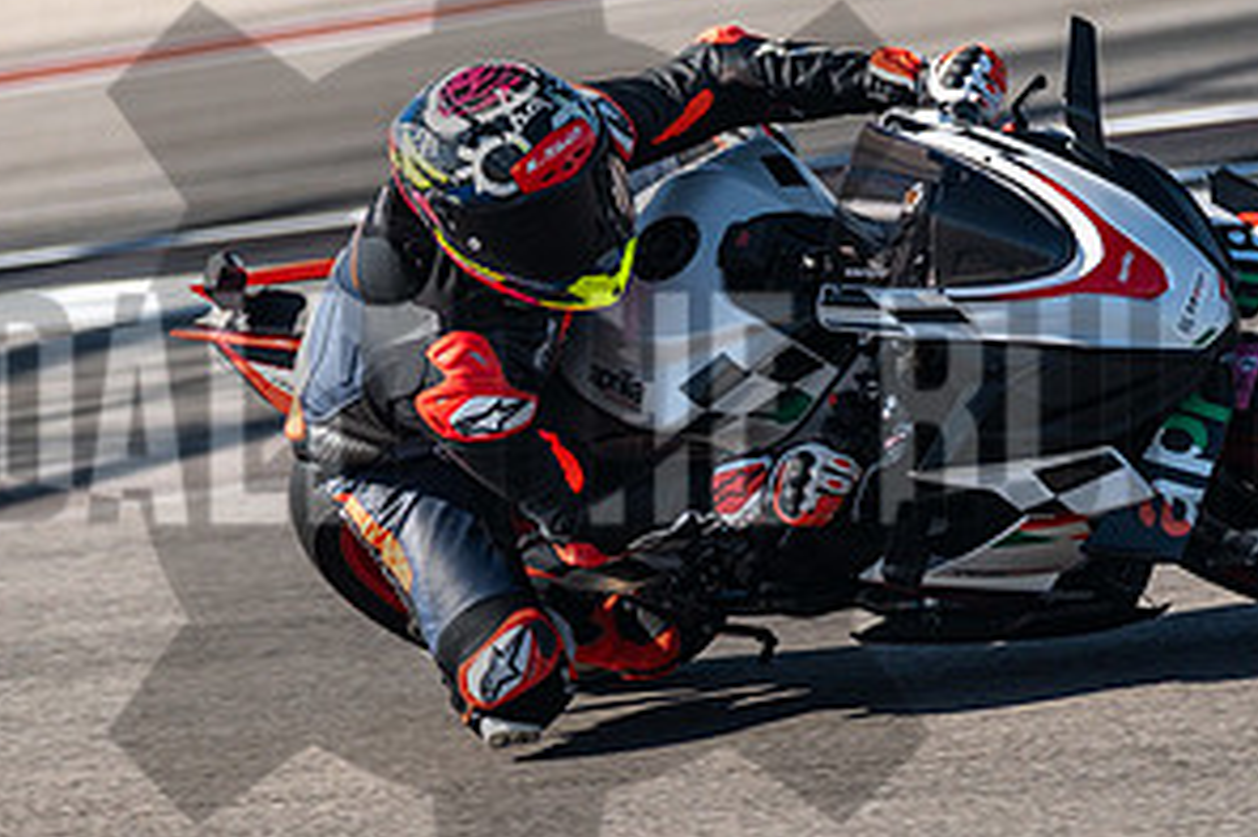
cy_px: 414
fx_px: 14389
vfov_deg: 3.3
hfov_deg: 5.0
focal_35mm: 412
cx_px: 518
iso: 800
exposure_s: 1/2500
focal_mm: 140
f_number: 2.8
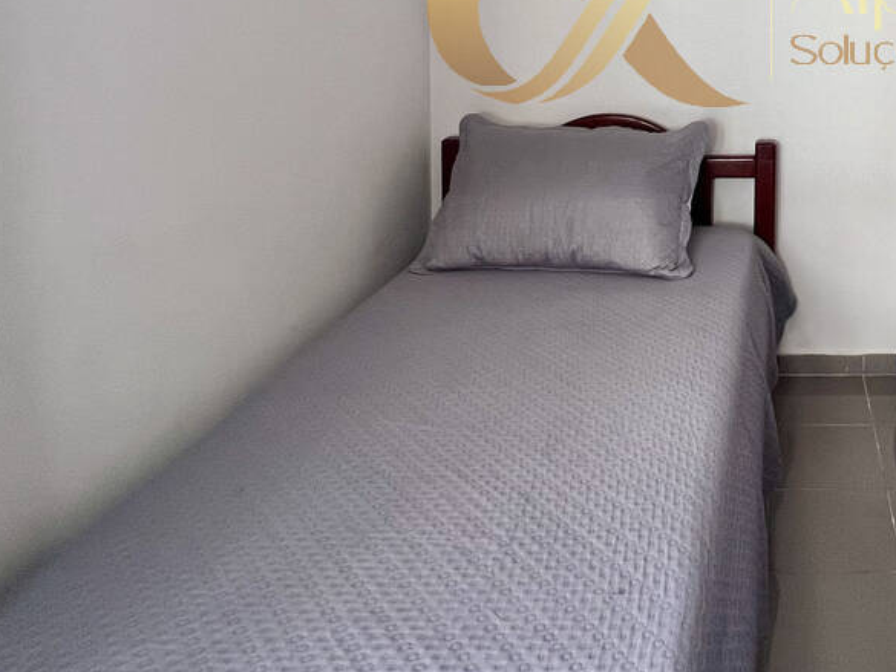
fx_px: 828
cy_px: 8
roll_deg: -1.4
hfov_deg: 50.2
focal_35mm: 32
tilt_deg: -4.1
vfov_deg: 39.3
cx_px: 813
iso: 200
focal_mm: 1.57
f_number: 1.8
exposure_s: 1/99
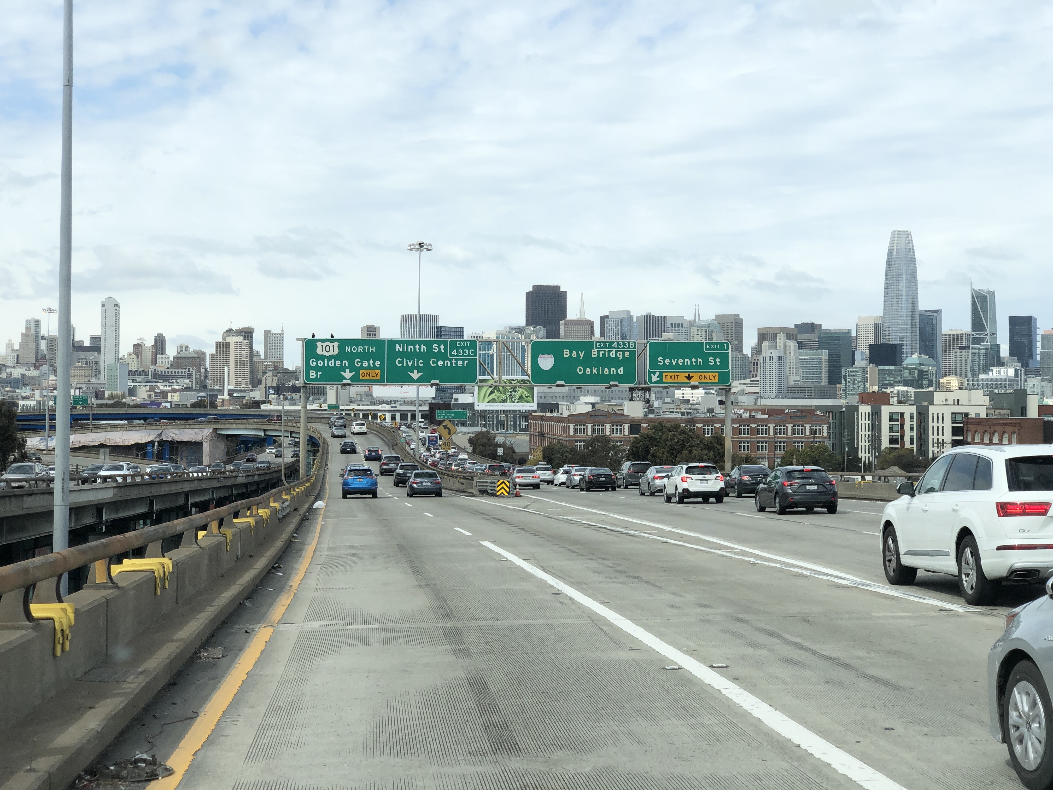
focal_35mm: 52
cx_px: 526
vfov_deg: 28.0
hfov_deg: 36.8
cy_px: 395
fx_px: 1582
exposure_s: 1/1185
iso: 16
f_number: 2.4
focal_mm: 6
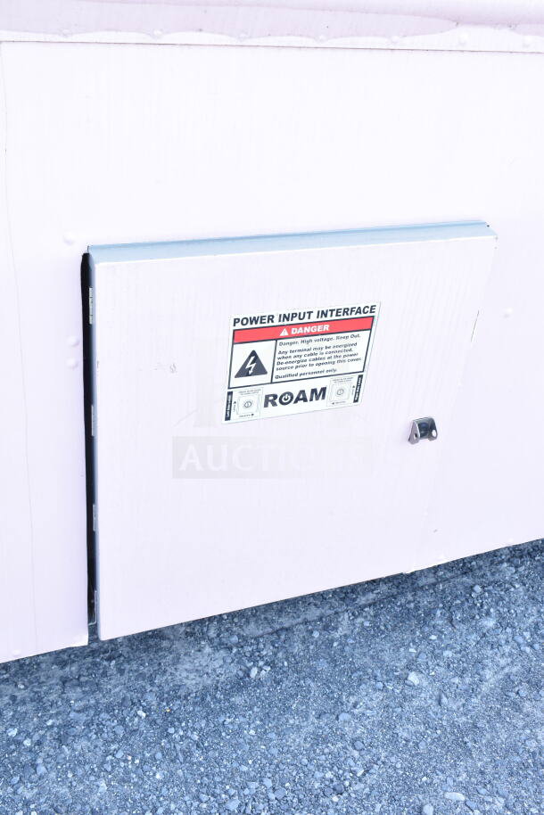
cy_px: 408
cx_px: 272
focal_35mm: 38
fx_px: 849
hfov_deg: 35.5
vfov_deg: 51.3
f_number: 9
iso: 1600
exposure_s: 1/320
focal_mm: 25
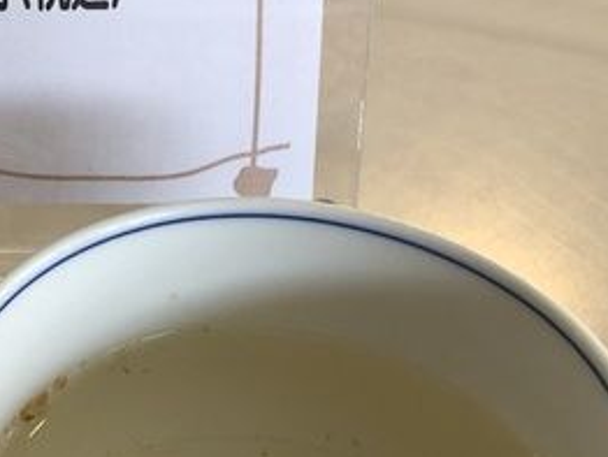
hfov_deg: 21.9
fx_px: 1529
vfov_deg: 16.9
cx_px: 50
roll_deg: +1.1
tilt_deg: -33.0
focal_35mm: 87
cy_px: 138
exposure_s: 1/50
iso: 32
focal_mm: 3.99
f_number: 1.8
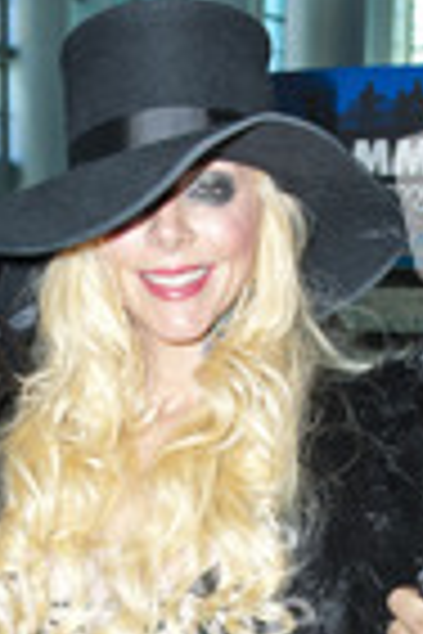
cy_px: 854
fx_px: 1445
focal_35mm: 82
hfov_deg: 16.7
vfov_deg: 21.9
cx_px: 218
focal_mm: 29
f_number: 5
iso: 500
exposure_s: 1/320
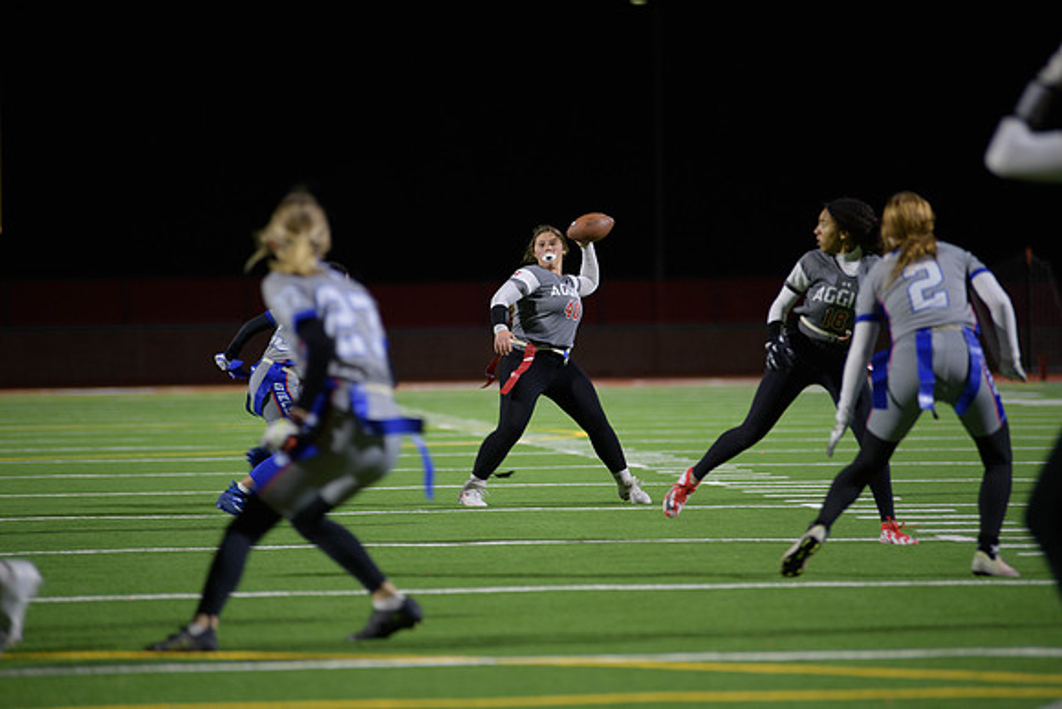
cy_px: 354
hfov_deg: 10.3
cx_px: 531
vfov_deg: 6.9
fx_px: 5901
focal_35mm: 200
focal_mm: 200
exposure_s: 1/200
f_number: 2.8
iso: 1000
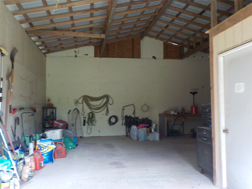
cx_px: 126
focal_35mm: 30
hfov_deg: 60.0
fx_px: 218
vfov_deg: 46.8
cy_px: 94
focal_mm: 4.1
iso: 250
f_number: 3.3
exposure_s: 1/30
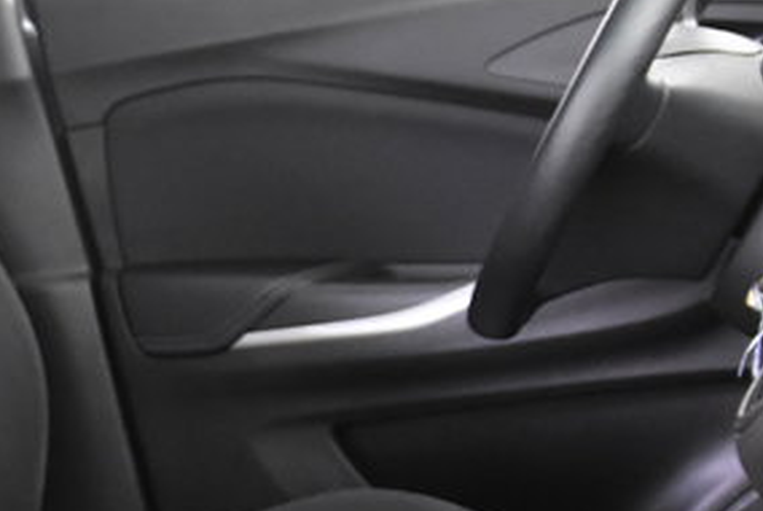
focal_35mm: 92
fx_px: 1948
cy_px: 542
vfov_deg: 14.6
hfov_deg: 20.2
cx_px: -247
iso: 3200
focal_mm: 17
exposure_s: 1/25
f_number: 2.8
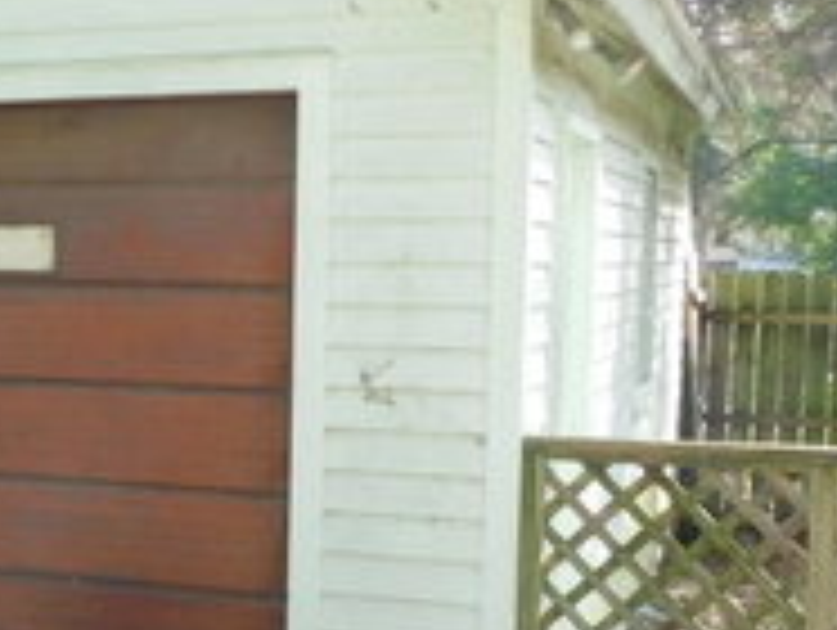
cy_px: 396
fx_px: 1913
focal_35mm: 79
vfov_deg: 18.7
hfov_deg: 22.6
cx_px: -180
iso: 125
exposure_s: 1/200
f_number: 3
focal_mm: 4
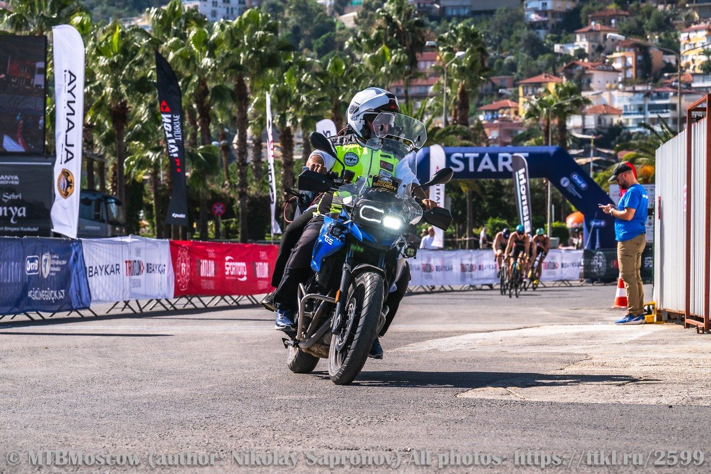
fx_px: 2468
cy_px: 237
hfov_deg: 16.4
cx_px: 356
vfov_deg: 11.0
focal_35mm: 125
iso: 320
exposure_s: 1/1250
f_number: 9
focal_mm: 125
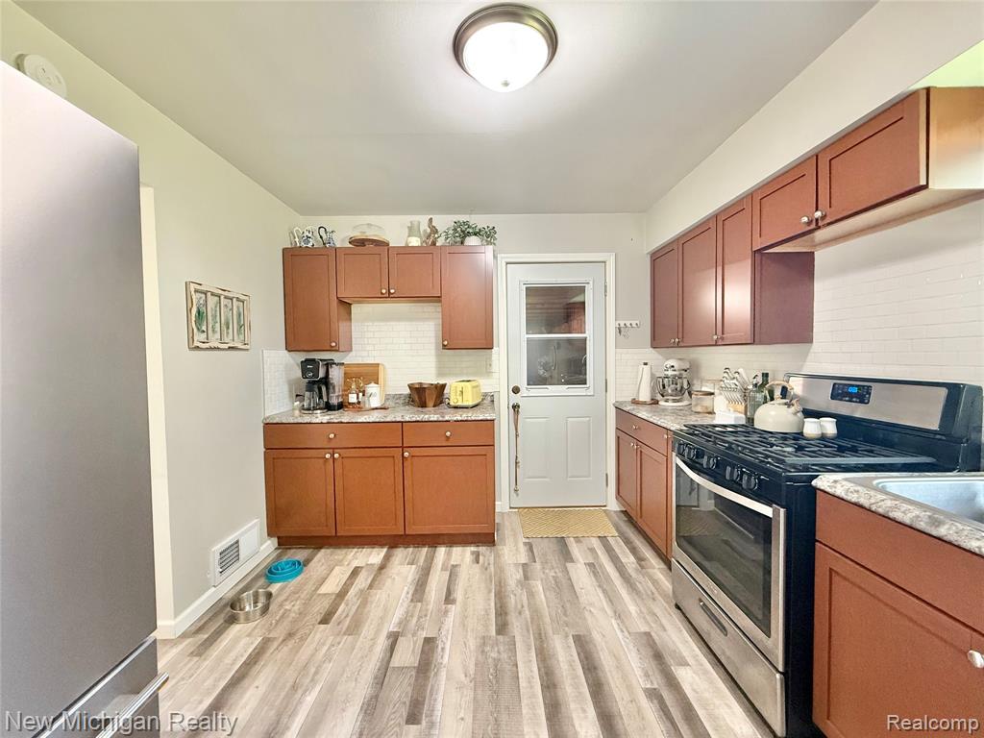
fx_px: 398
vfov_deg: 85.7
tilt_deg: -1.6
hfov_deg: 102.1
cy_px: 369
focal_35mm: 14
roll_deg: +1.1
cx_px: 492
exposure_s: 1/60
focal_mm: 2.22
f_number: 2.2
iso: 500
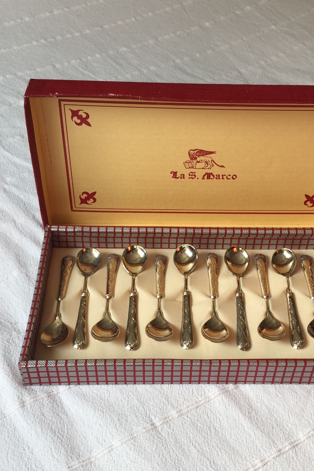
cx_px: 199
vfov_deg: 42.7
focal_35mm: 46
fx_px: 602
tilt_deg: -49.0
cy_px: 241
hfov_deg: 29.1
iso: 32
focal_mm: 4.15
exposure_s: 1/50
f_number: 2.2
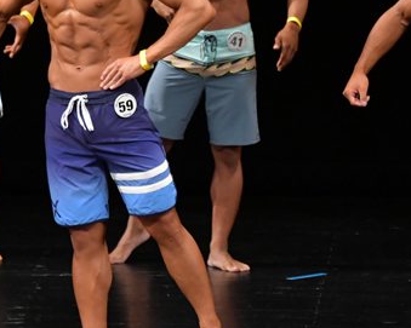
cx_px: 316
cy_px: 131
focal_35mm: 611
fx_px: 7430
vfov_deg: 2.5
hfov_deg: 3.2
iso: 3200
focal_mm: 190
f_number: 5.6
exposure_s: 1/400
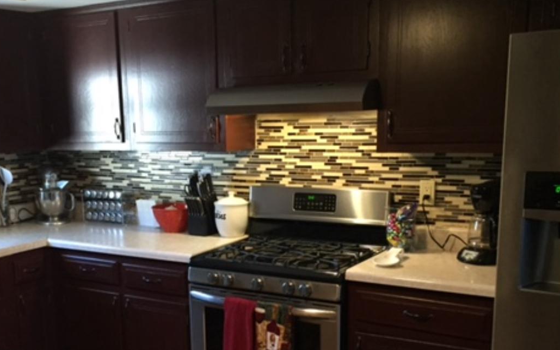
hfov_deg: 45.9
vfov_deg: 29.5
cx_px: 219
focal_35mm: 43
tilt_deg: -11.7
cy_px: 256
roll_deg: +1.5
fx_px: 656
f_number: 2.2
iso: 200
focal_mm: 4.15
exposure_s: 1/30
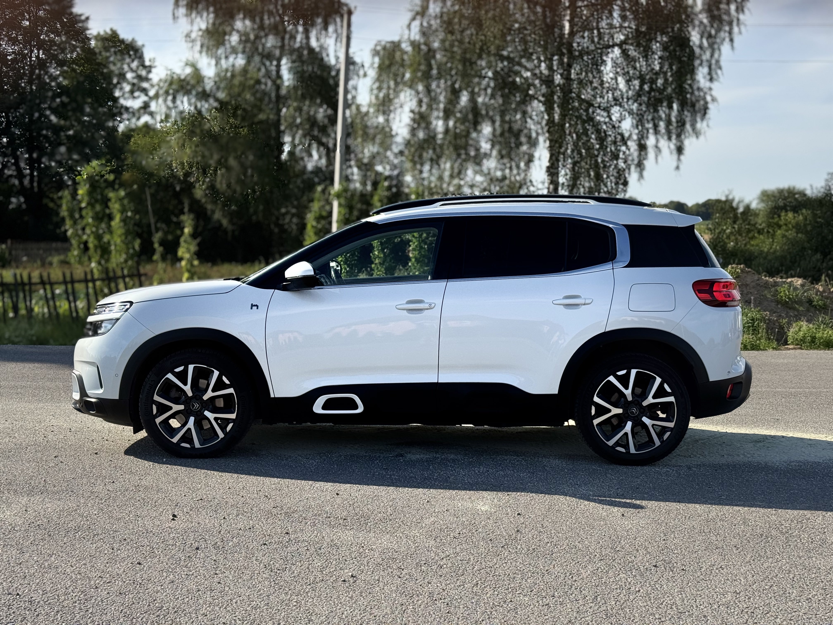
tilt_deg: -3.9
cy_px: 312
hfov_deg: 39.7
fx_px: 1155
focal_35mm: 48
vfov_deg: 30.3
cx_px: 416
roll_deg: -0.5
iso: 64
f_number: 1.78
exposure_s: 1/4310
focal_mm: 6.76
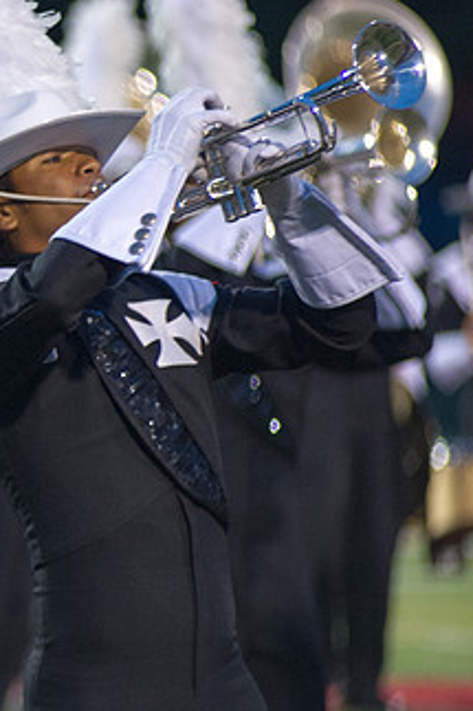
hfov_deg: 2.4
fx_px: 11186
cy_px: 344
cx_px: -500
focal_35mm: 567
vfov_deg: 3.6
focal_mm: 200
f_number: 2.8
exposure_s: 1/160
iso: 2800
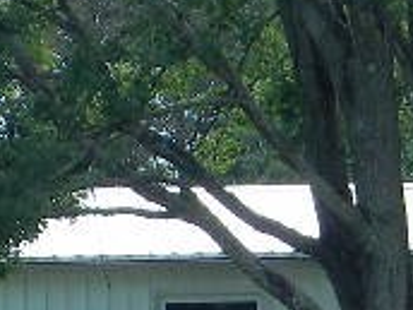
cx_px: 379
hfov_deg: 8.1
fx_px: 2911
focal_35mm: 244
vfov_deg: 6.0
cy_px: 428
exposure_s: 1/137
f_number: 3.8
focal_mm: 7.3
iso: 80
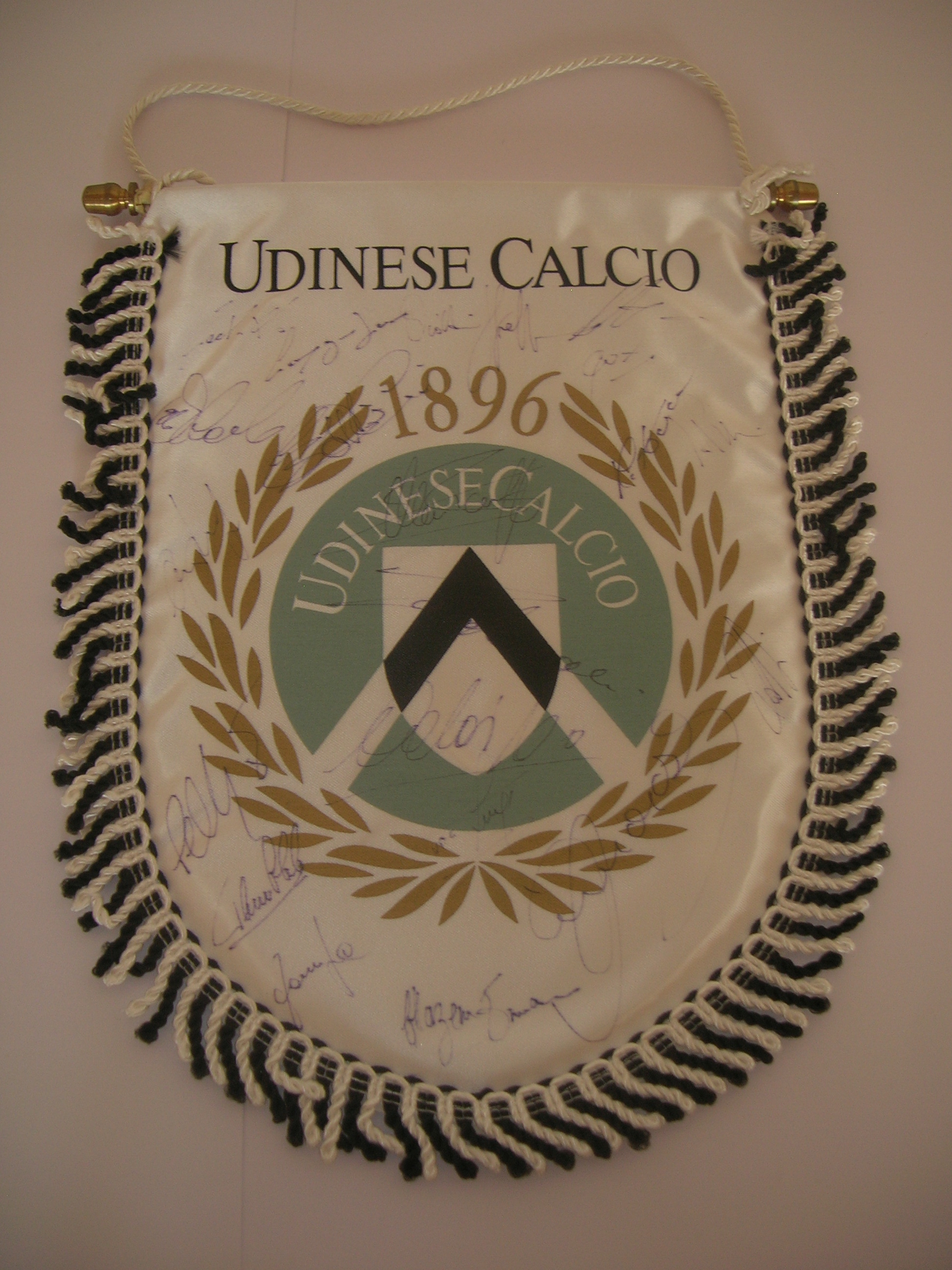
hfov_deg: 41.8
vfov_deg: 54.0
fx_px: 1247
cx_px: 476
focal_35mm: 34
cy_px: 635
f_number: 2.9
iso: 50
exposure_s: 1/30
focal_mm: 5.7
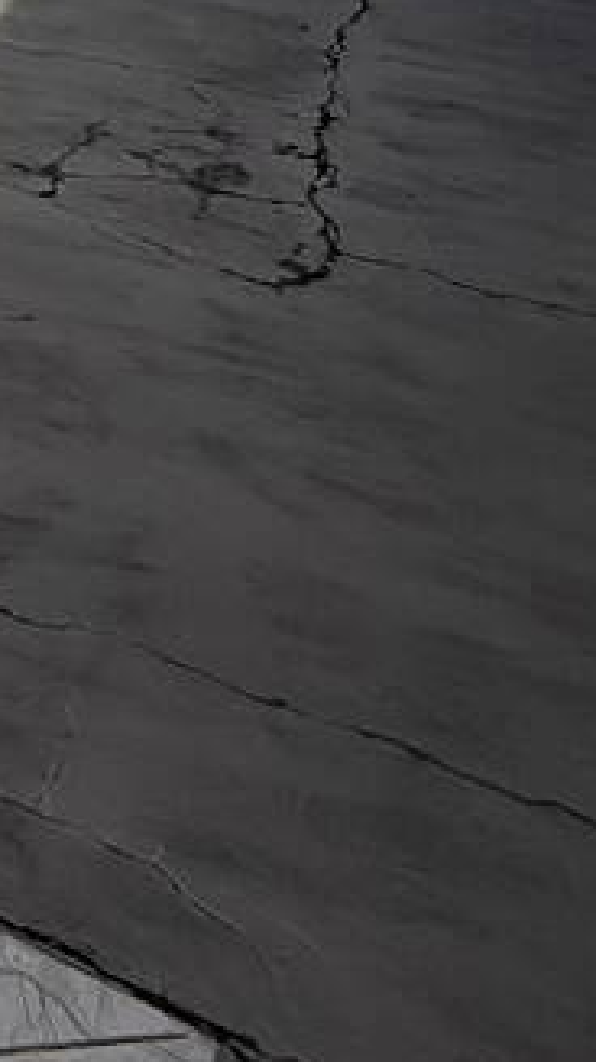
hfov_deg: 11.9
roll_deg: +0.7
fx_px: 1886
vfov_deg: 24.1
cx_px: -1075
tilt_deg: -3.1
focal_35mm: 67
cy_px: -570
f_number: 2.2
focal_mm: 2.22
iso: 50
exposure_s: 1/2841
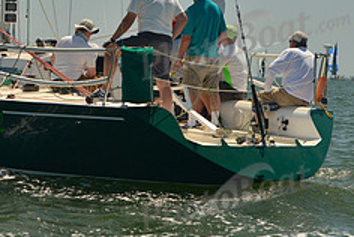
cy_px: -16
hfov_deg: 11.9
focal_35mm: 172
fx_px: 1693
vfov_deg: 8.0
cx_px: 63
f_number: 7.1
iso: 200
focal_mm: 70
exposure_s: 1/640
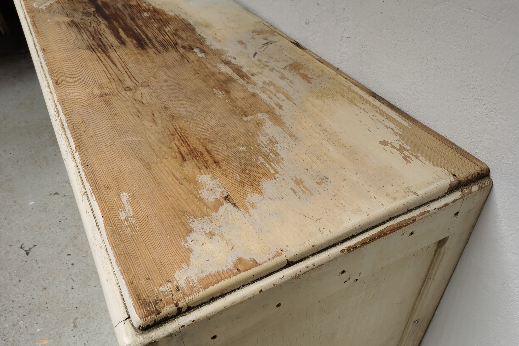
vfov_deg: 44.9
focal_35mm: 29
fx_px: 418
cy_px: 183
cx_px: 261
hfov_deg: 63.7
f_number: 1.8
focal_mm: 5.58
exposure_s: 1/1631
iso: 50
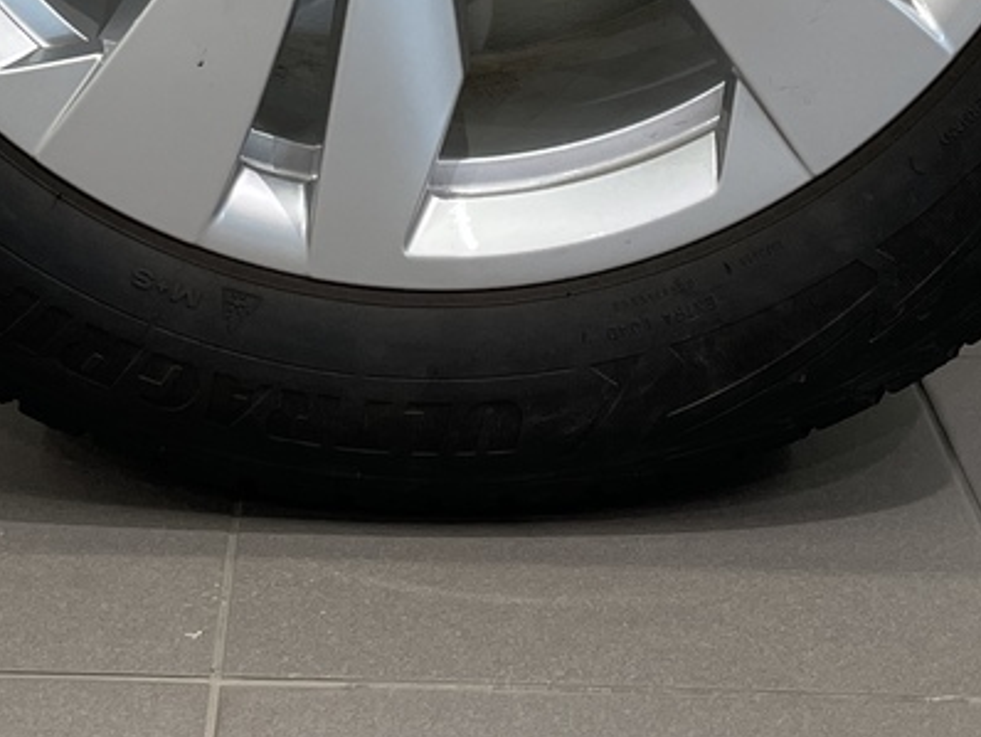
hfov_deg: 20.8
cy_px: -491
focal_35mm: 94
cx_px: 325
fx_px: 2666
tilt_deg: -4.9
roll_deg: -0.3
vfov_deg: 14.3
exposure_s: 1/100
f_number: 1.6
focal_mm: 4.2
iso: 64
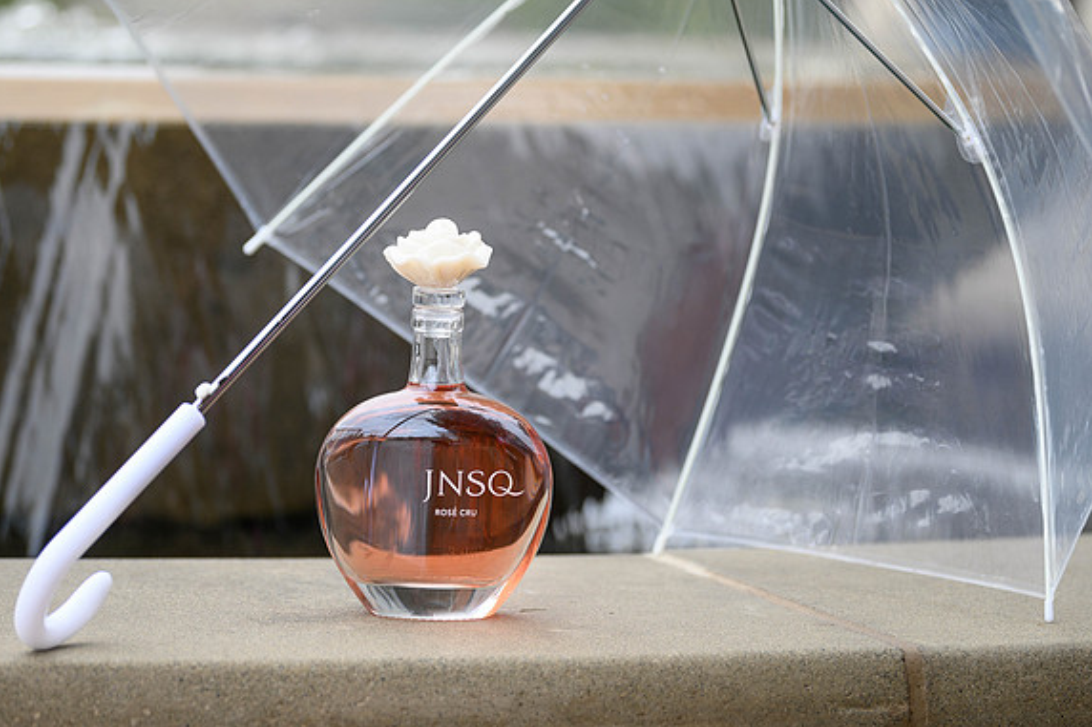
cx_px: 557
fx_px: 4427
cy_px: 300
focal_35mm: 146
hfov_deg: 14.1
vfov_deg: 9.4
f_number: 3.2
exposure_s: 1/400
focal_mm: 120
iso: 125
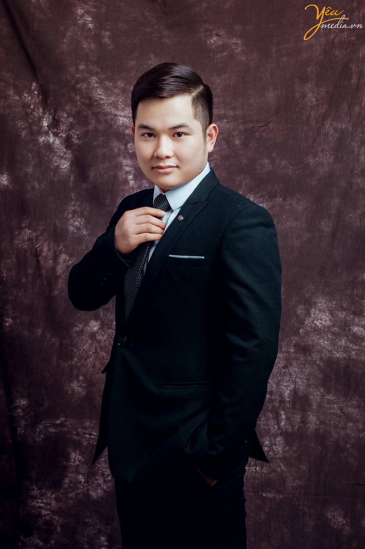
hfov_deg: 23.4
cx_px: 182
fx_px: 883
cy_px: 274
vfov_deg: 34.5
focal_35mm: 58
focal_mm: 58
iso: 100
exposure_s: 1/125
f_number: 13
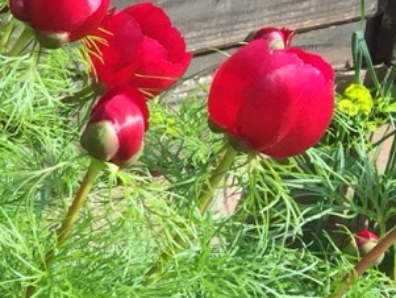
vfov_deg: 10.6
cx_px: -510
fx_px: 1545
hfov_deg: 12.1
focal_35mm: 135
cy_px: 465
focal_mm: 4.15
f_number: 2.2
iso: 32
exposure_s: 1/465
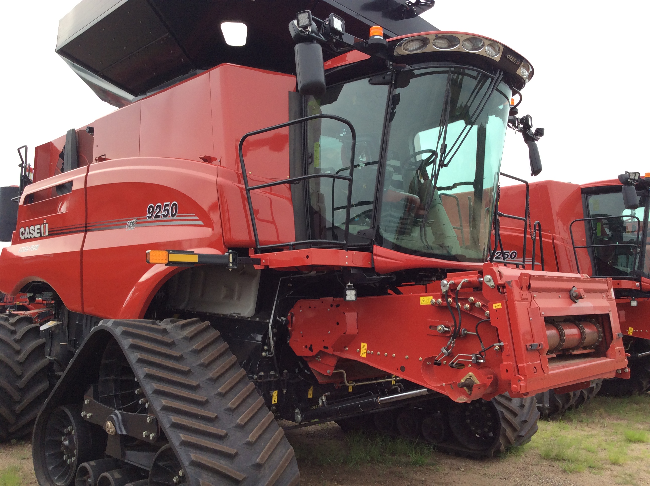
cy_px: 243
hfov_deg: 56.9
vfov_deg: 44.1
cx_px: 325
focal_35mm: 32
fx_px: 600
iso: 32
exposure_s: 1/357
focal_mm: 3.3
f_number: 2.4
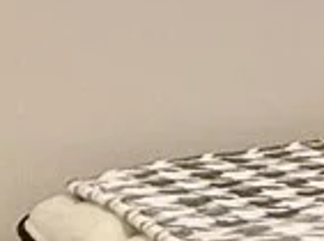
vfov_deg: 14.0
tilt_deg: +0.5
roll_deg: +0.4
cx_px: 733
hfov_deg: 14.3
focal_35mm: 102
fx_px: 952
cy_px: -53
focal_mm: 2.22
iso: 500
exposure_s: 1/120
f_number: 2.2
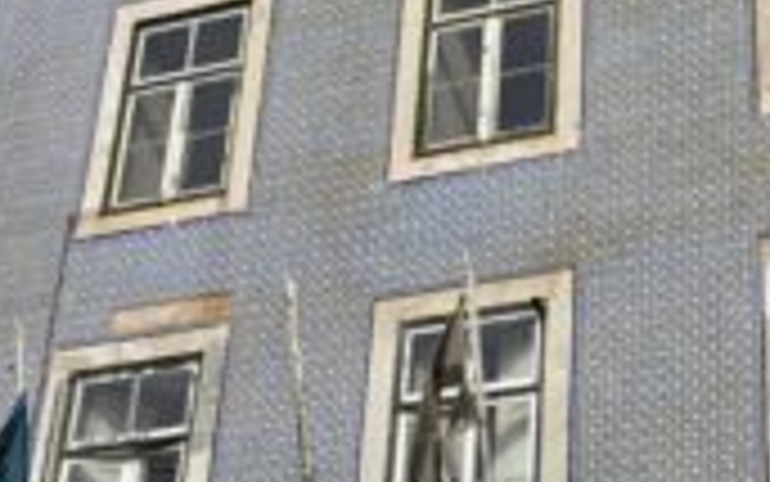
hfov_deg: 24.9
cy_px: 227
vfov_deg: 16.1
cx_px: 666
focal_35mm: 81
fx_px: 1700
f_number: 2.2
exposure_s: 1/1479
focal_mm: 4.15
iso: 25
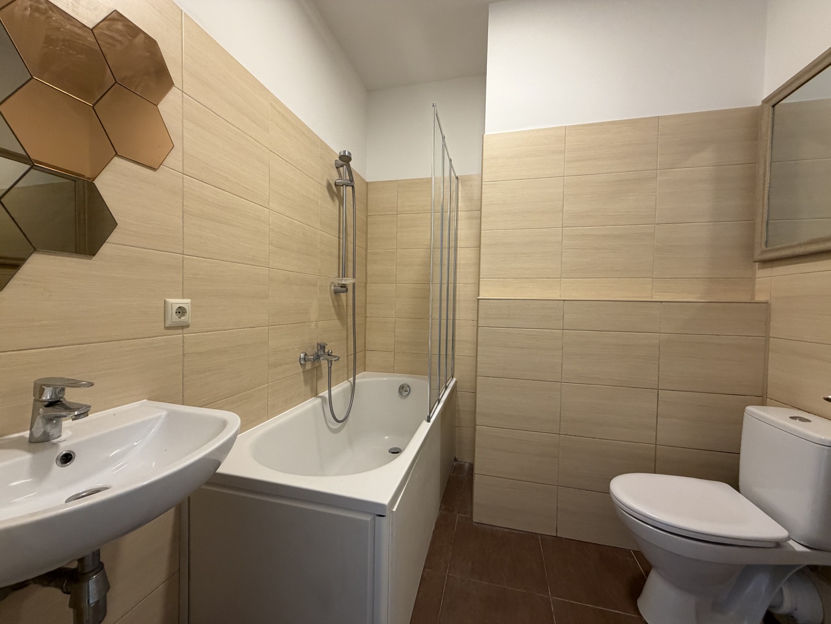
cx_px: 416
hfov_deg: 102.1
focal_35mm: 14
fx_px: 336
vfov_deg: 85.7
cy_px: 312
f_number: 2.2
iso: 250
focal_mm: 2.22
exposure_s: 1/121
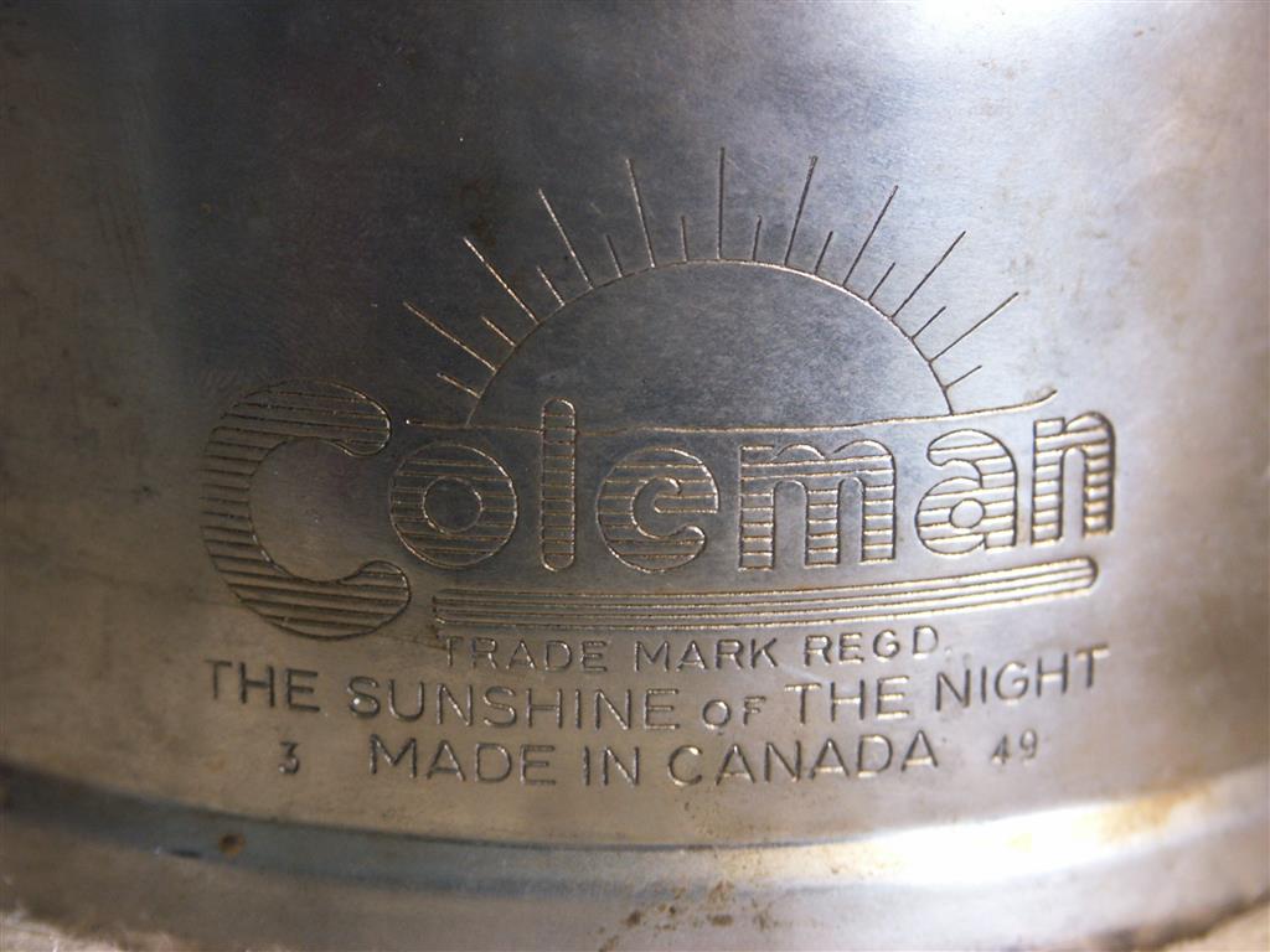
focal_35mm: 172
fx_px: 6310
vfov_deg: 8.6
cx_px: 635
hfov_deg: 11.5
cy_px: 476
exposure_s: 1/25
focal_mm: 43.67
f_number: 3.5
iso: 200
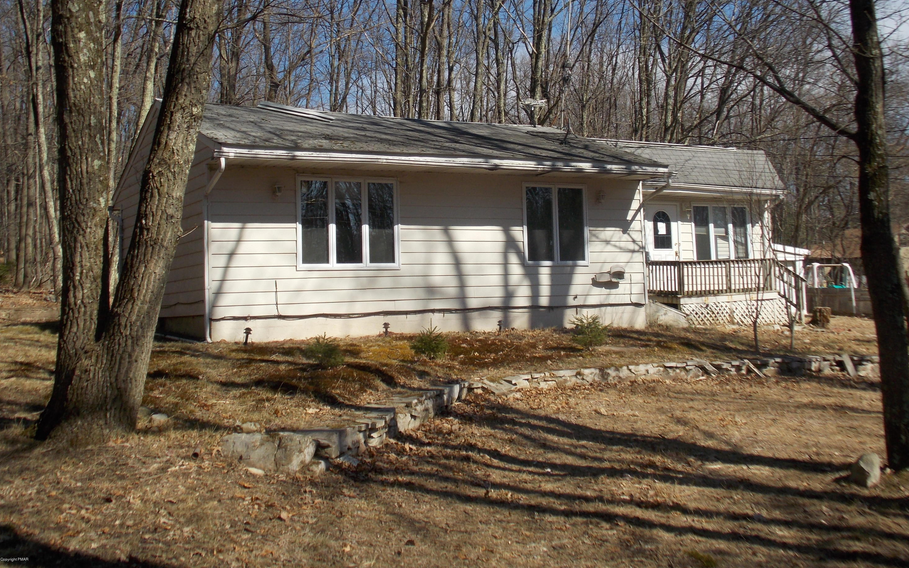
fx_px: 991
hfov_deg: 49.3
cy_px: 233
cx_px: 450
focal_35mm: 40
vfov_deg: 31.9
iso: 80
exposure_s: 1/800
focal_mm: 6.6
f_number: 3.5
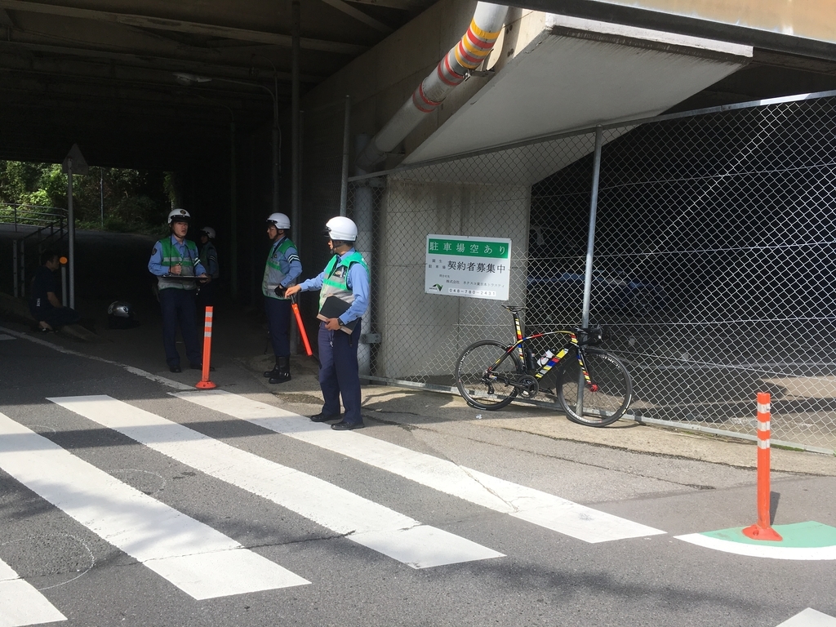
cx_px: 418
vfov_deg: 48.2
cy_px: 314
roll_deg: -2.0
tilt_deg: -8.0
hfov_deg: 61.7
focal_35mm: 29
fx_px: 700
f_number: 2.2
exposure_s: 1/864
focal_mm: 4.15
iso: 25
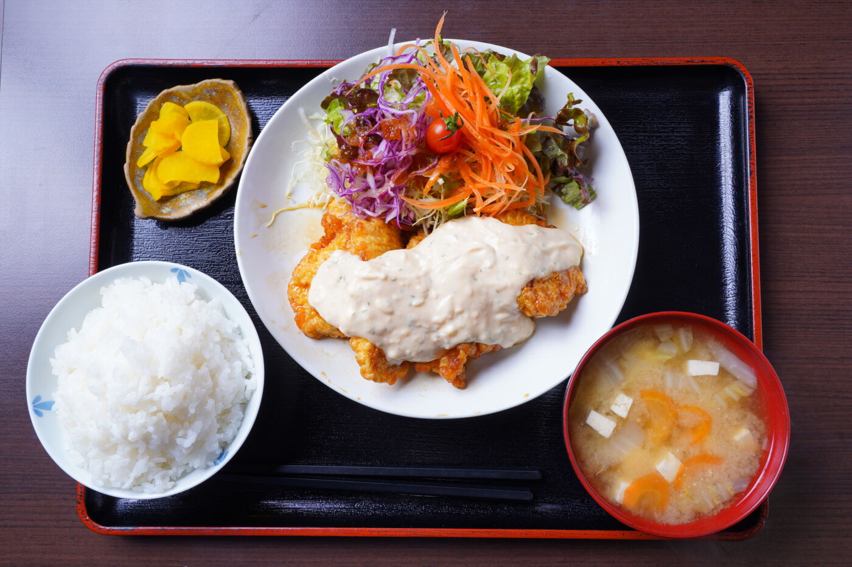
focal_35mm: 34
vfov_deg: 38.8
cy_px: 284
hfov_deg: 55.8
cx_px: 426
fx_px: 804
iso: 200
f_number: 14
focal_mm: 34
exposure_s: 1/100
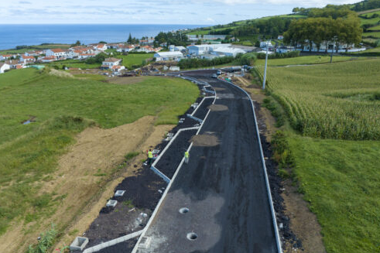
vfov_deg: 49.5
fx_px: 274
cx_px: 191
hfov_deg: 69.4
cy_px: 131
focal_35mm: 26
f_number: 2.8
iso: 190
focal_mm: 12.29
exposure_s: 1/1250
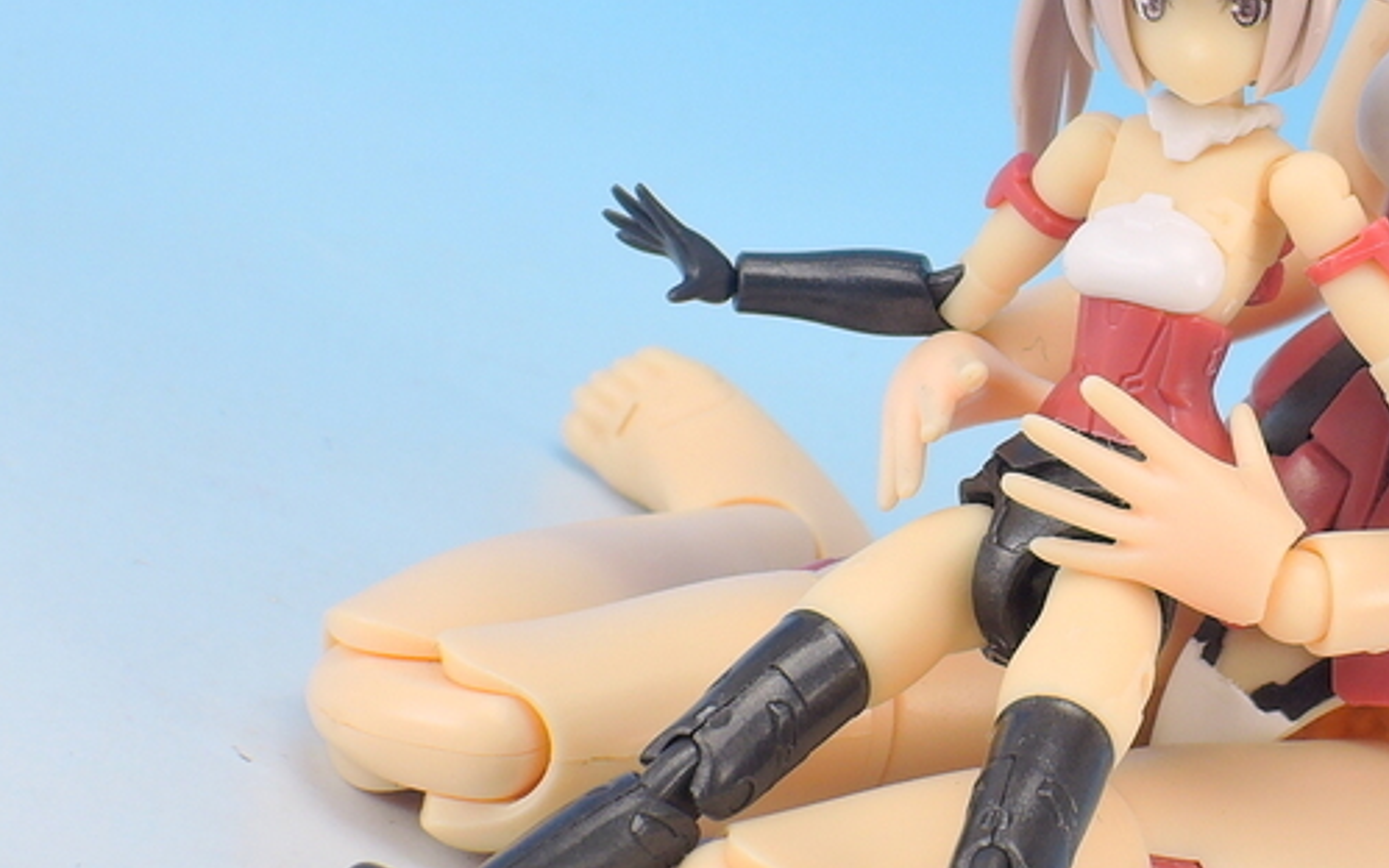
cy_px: 234
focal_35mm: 261
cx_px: 1278
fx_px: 9881
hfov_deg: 8.0
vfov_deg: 5.0
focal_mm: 25.5
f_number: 8
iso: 80
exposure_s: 1/3
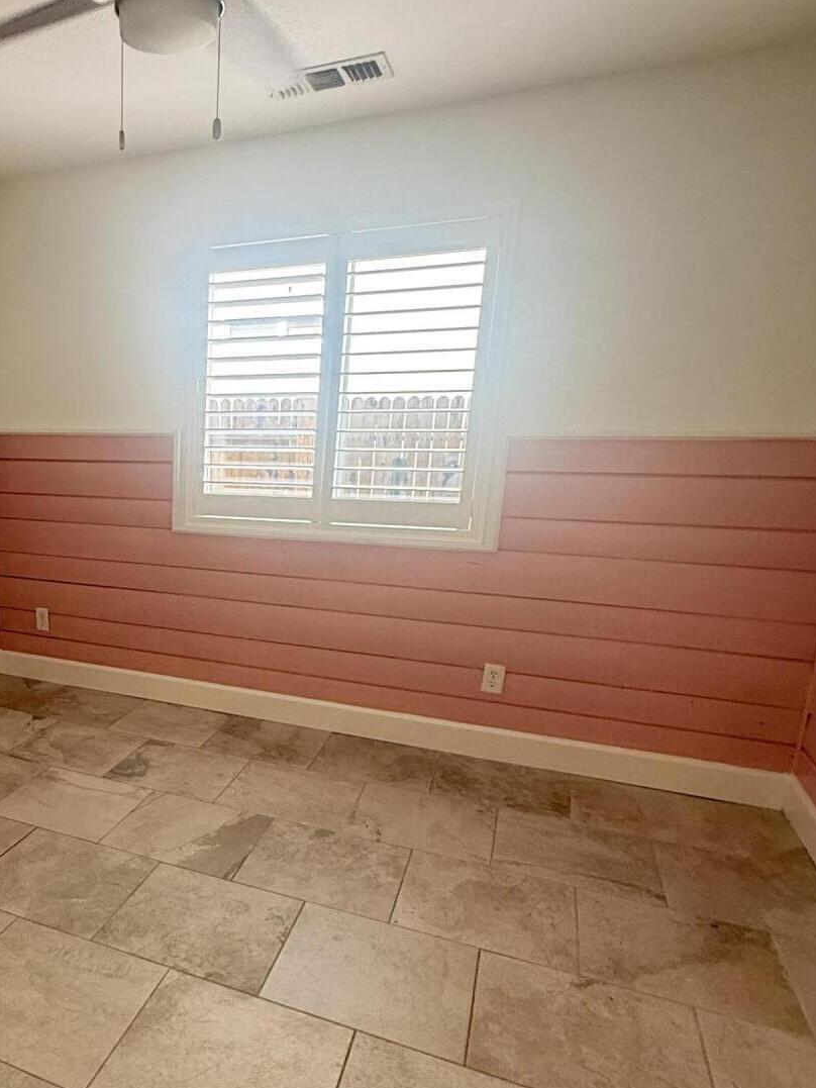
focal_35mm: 26
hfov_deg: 48.0
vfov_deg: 66.9
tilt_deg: -13.4
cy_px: 634
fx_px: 817
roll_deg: -0.4
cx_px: 93
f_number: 2.2
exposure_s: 1/60
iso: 400
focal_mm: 2.22
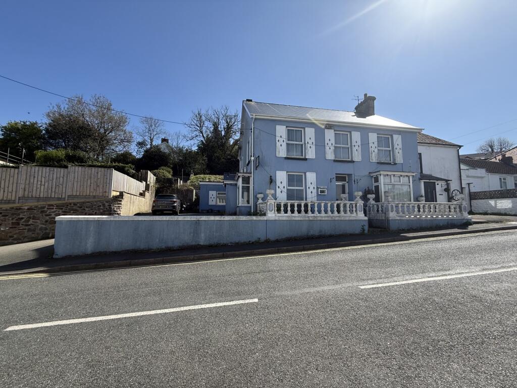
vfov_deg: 85.7
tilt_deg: +5.9
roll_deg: -0.3
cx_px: 258
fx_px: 209
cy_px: 194
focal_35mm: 14
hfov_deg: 102.1
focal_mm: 2.22
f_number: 2.2
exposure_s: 1/1795
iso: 50
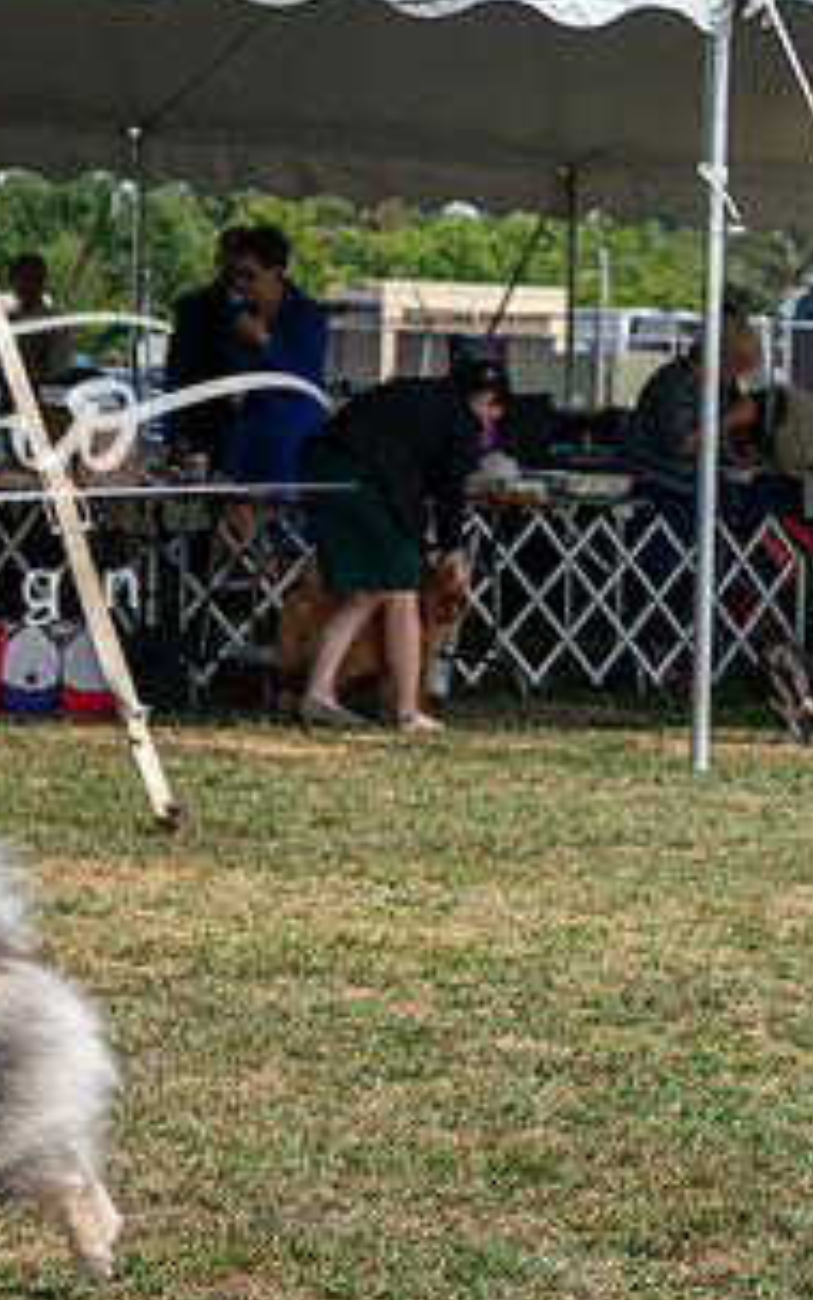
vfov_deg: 15.4
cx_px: -394
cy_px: 716
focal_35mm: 136
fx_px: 4821
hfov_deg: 9.4
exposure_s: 1/1600
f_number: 6.3
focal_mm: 70
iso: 400
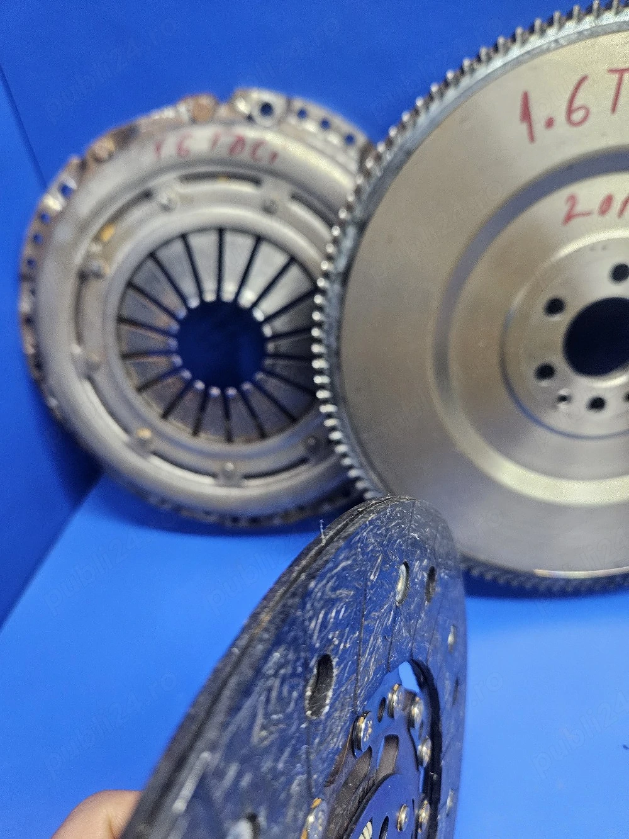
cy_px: 420
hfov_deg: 58.9
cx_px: 314
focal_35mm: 23
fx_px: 557
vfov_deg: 73.9
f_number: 1.8
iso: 640
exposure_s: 1/33.4
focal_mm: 5.4
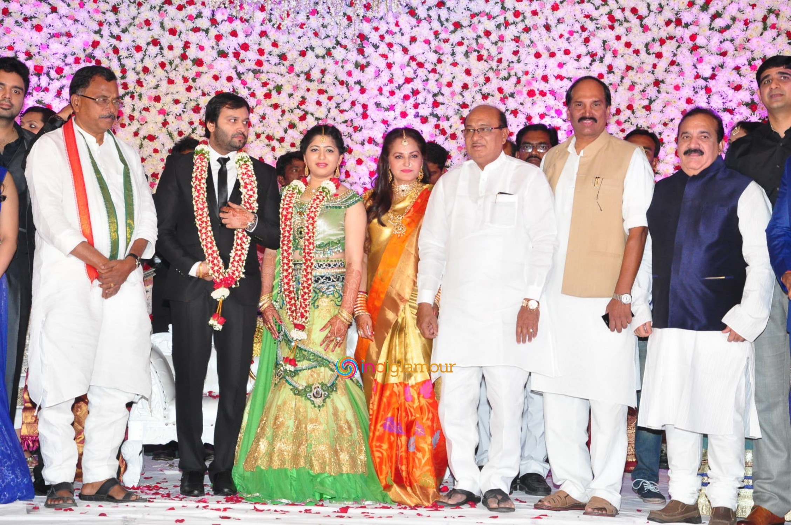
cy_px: 262
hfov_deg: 28.1
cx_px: 396
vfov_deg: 18.9
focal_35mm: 72
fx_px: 1580
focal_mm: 48
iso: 1000
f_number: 7.1
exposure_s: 1/125
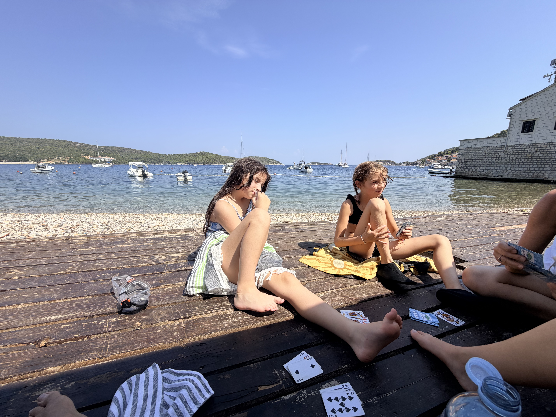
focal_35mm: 14
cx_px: 278
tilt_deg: -11.0
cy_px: 208
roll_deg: +0.2
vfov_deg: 85.7
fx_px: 225
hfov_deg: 102.1
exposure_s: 1/799
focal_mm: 2.22
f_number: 2.2
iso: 20
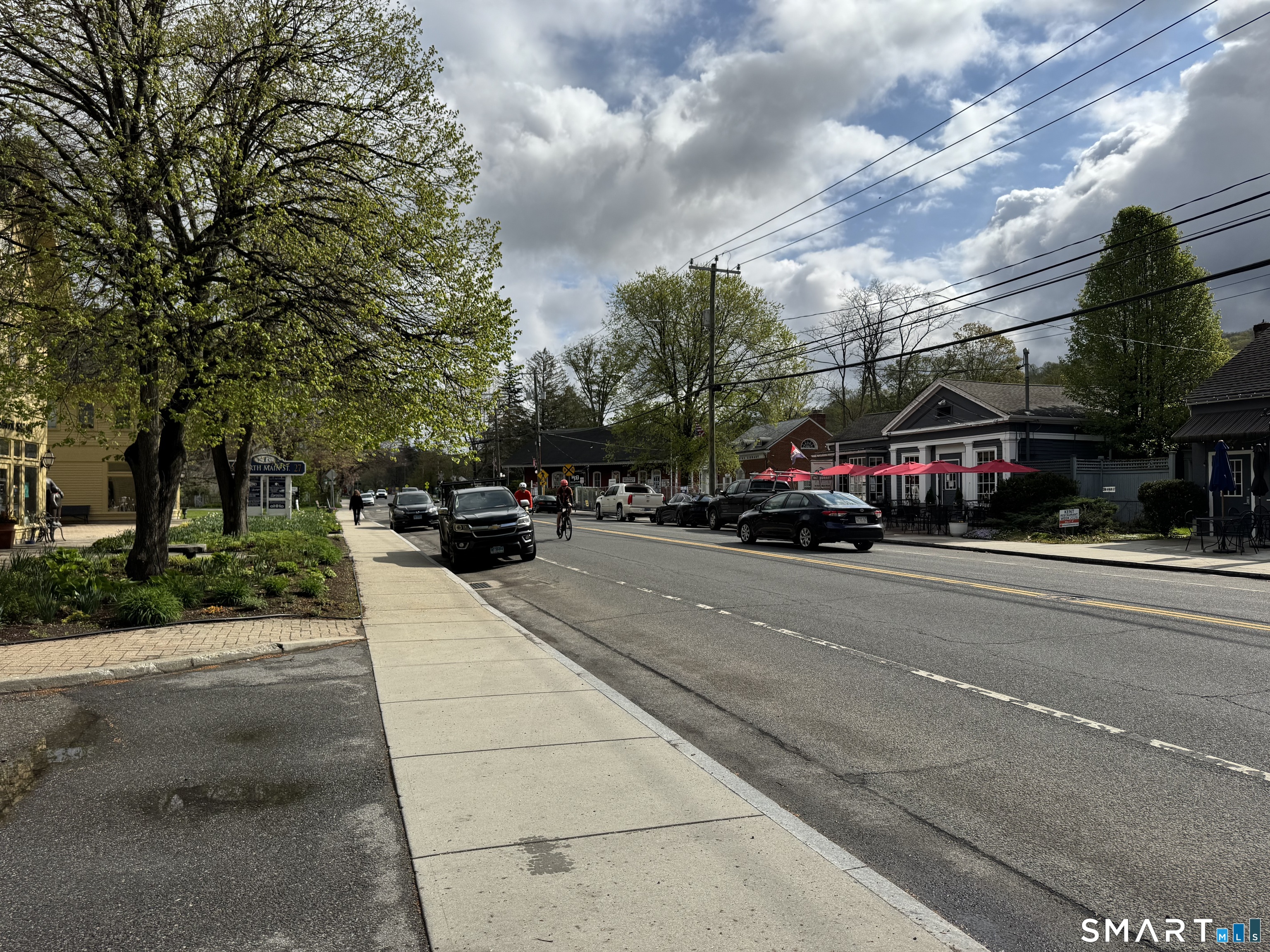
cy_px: 476
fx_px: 881
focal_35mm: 24
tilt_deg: +0.7
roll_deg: +0.0
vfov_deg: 56.8
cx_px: 635
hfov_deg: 71.6
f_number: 1.78
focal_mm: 6.76
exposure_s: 1/7937
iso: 80
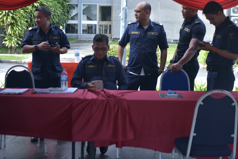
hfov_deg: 28.8
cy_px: 69
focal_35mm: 70
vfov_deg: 19.5
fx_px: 463
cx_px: 122
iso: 100
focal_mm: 38
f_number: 4.2
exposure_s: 1/160
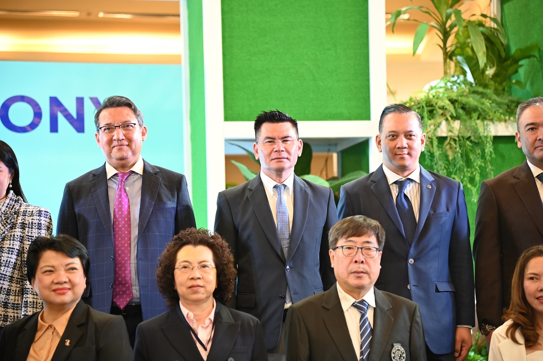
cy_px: 180
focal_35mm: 120
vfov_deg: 11.4
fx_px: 1809
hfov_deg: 17.1
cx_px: 272
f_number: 4
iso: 1000
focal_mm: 120
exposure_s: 1/30
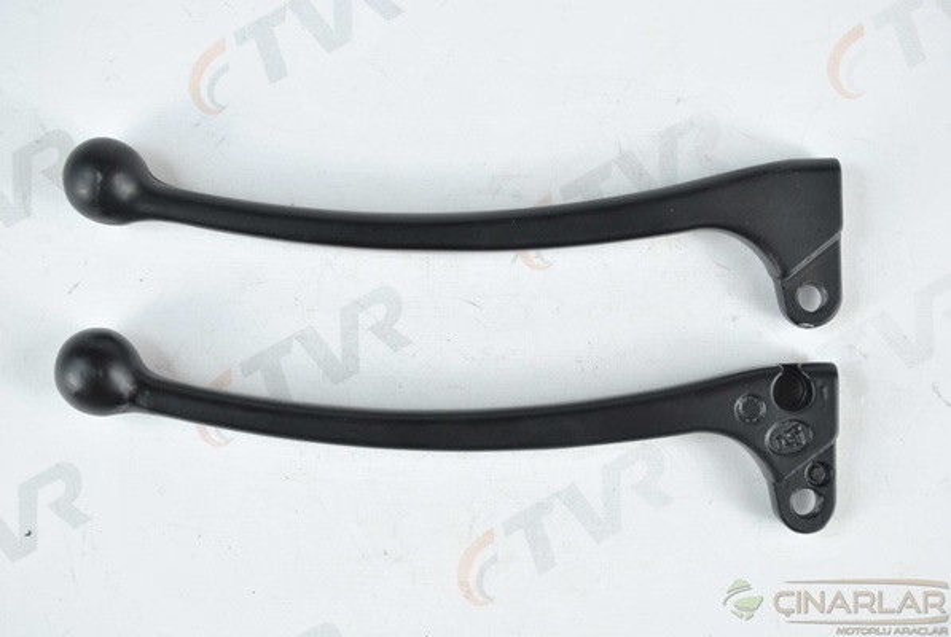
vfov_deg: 20.2
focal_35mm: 68
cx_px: 476
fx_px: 1786
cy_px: 318
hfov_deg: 29.8
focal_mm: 45
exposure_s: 1/15
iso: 200
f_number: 6.3
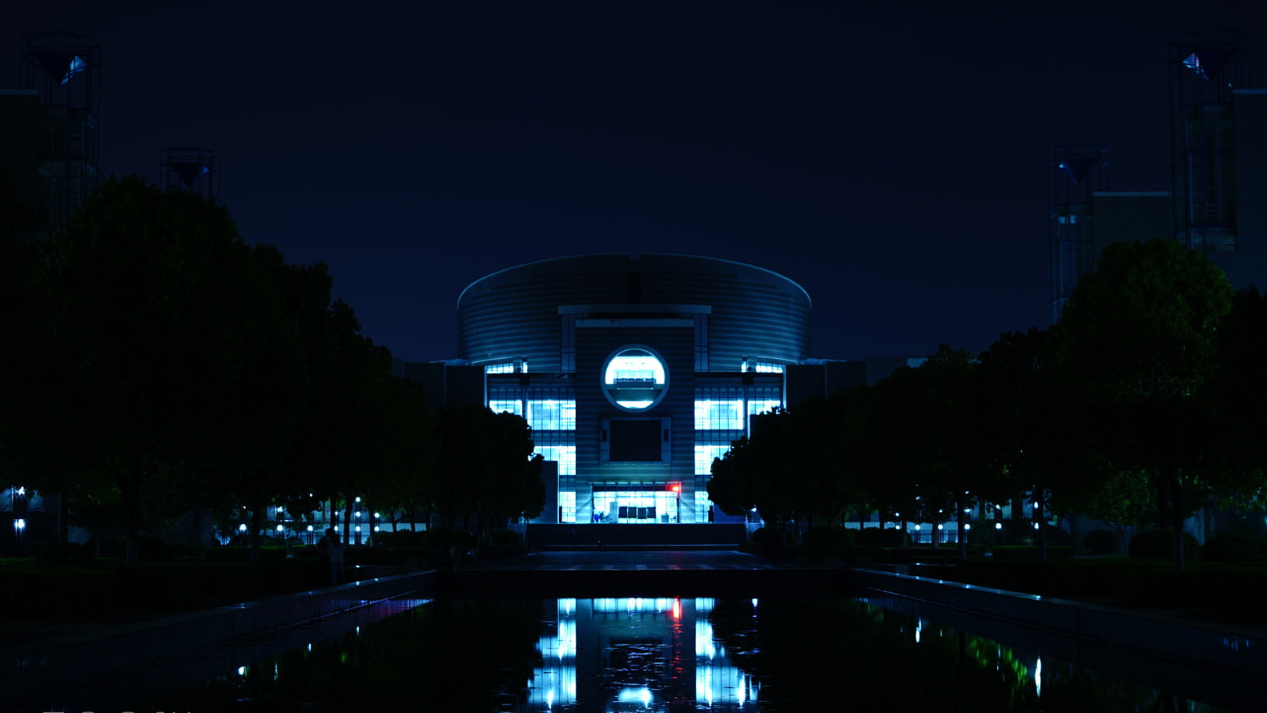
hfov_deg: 39.2
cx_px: 633
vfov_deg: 22.6
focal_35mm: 53
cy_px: 407
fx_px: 1781
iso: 50
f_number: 3.2
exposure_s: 8
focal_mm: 50
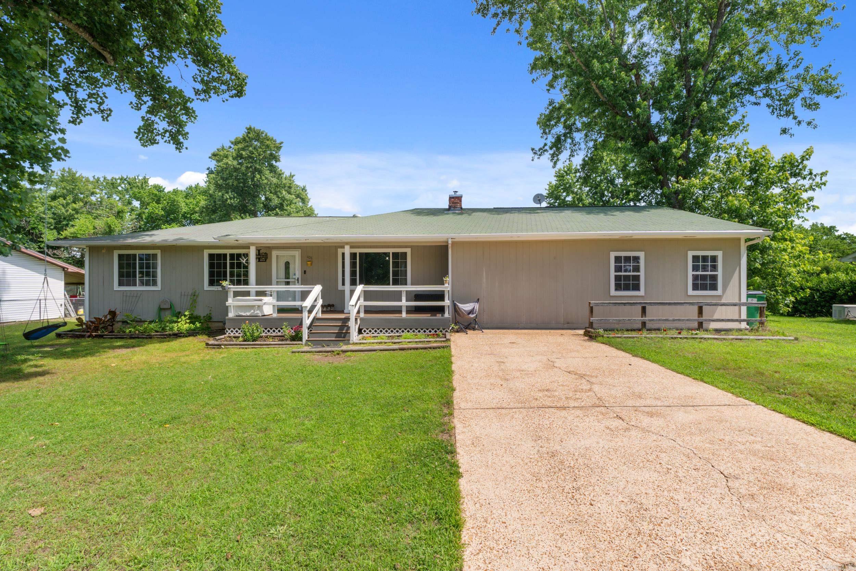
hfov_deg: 95.5
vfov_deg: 72.6
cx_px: 428
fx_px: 389
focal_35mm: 16
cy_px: 286
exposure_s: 1/500
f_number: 9
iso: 200
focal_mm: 10.9
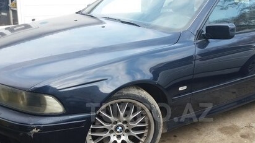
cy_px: 112
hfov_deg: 42.0
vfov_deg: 24.1
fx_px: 331
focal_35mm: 49
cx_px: 150
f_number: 1.9
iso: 64
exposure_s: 1/277
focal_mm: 3.7
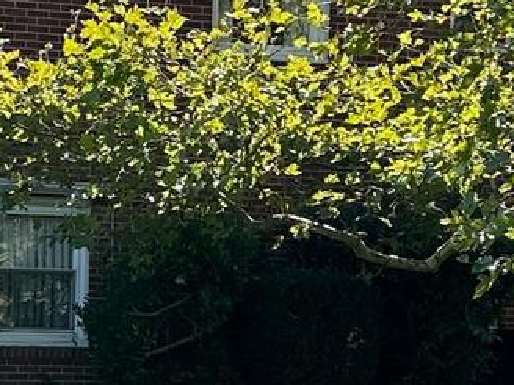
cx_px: -86
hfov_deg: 12.9
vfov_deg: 9.8
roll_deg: -1.4
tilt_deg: -3.1
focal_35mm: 150
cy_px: 440
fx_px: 2227
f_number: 1.78
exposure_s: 1/1949
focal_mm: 6.86
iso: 80
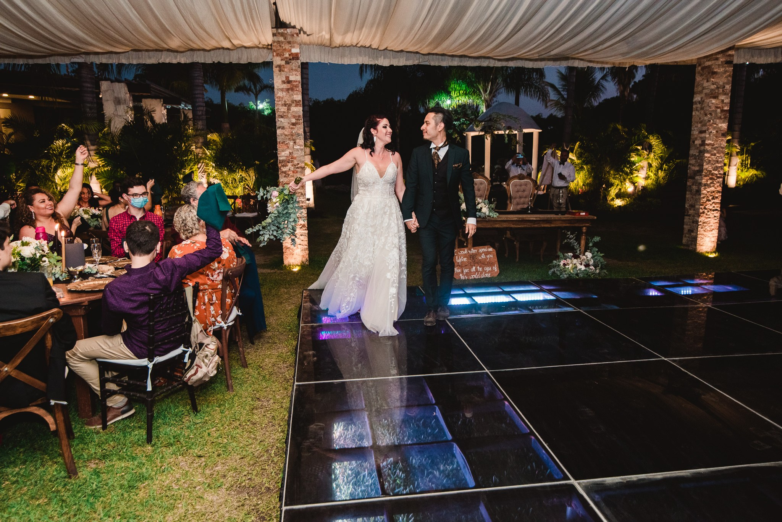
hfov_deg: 69.4
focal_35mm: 26
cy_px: 261
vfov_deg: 49.6
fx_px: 565
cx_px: 391
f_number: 4
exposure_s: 1/125
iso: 1250
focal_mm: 26
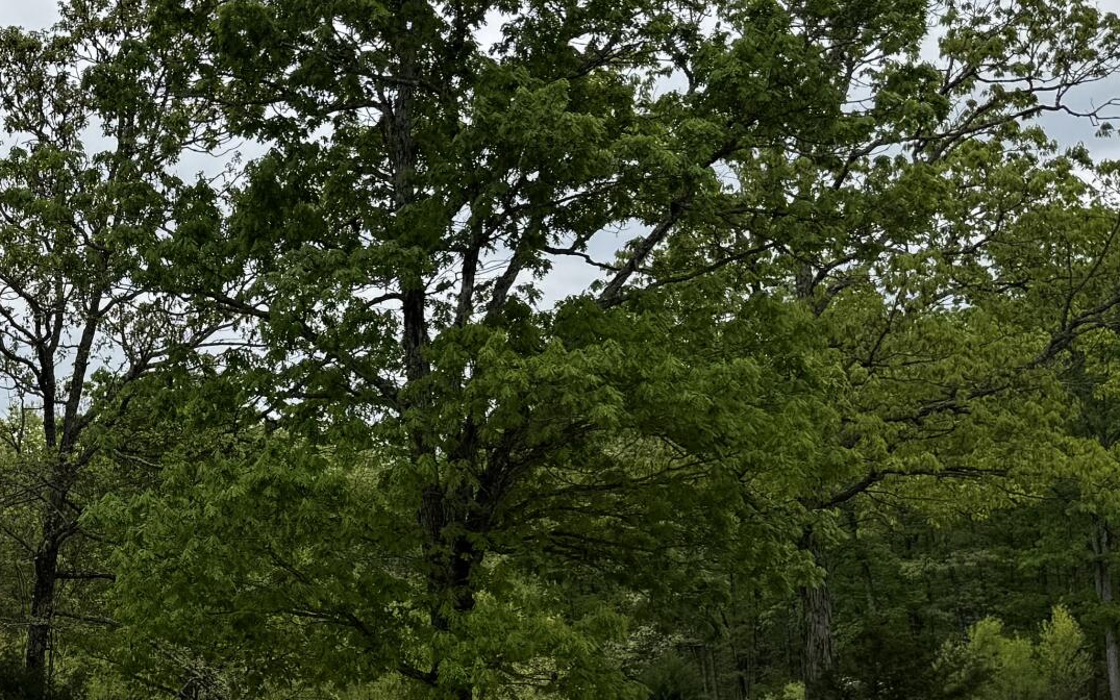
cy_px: 539
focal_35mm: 71
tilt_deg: +0.3
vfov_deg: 18.2
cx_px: -349
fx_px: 2167
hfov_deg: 25.0
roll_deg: +1.9
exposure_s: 1/4310
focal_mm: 6.76
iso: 80
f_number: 1.78
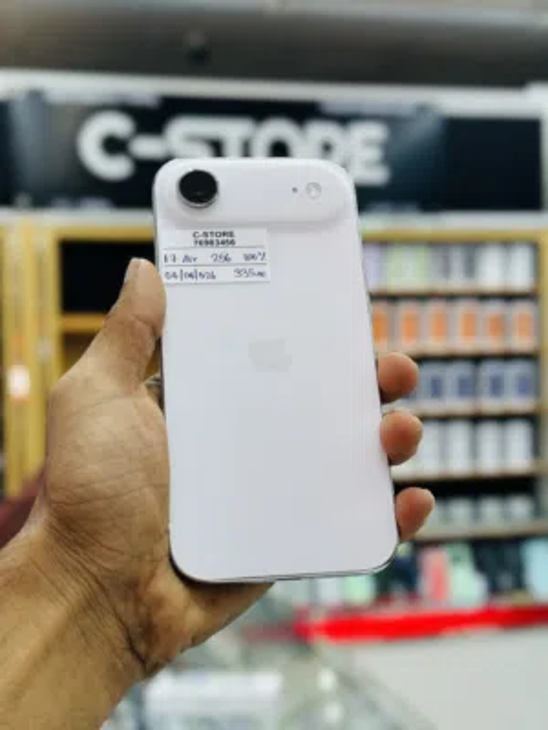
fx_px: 1013
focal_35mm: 48
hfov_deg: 30.3
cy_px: 365
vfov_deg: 39.7
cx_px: 274
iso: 64
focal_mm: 6.76
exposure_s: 1/241
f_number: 1.78
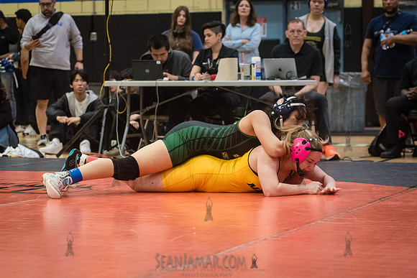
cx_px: 241
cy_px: 123
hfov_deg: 19.4
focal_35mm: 105
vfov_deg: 13.0
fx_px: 1217
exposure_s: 1/400
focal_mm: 80
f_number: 3.5
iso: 8000
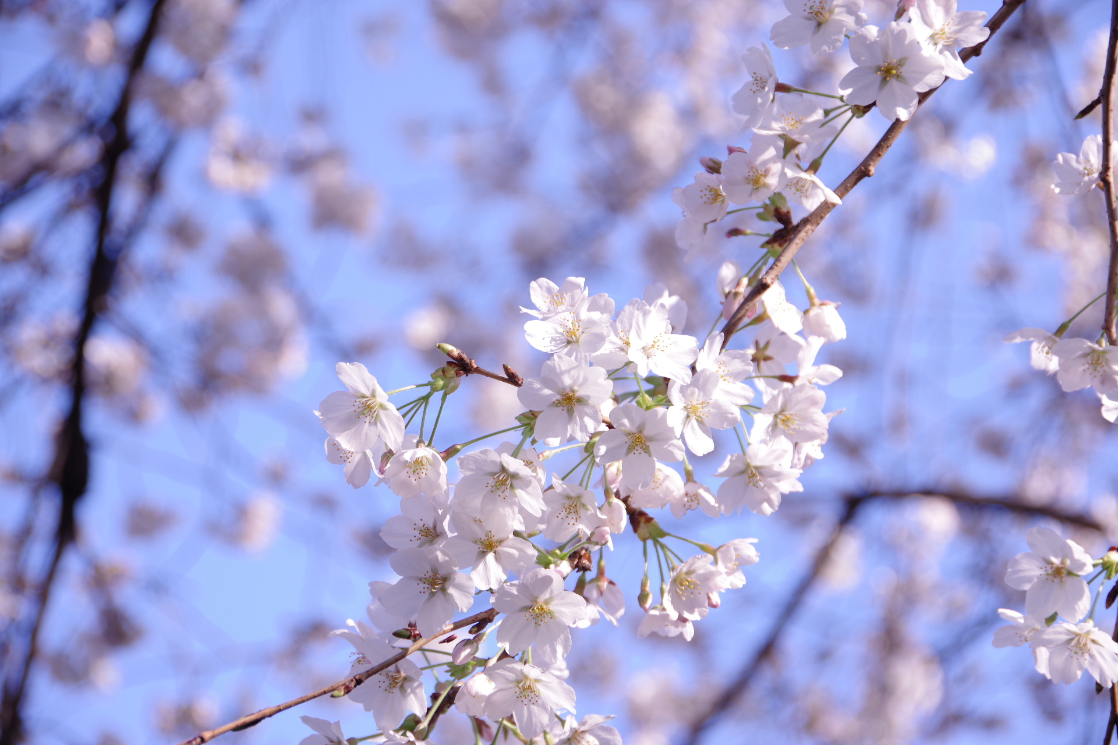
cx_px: 559
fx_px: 2795
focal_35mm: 90
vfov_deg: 15.2
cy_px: 372
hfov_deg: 22.6
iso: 100
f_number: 4.5
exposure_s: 1/125
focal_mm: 60
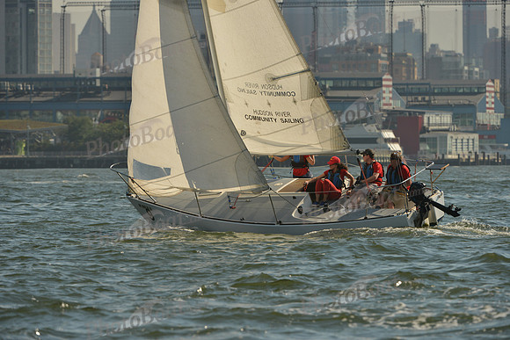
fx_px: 4392
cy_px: 170
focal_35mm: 310
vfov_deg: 4.4
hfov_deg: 6.6
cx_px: 255
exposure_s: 1/1250
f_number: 7.1
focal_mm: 310
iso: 320
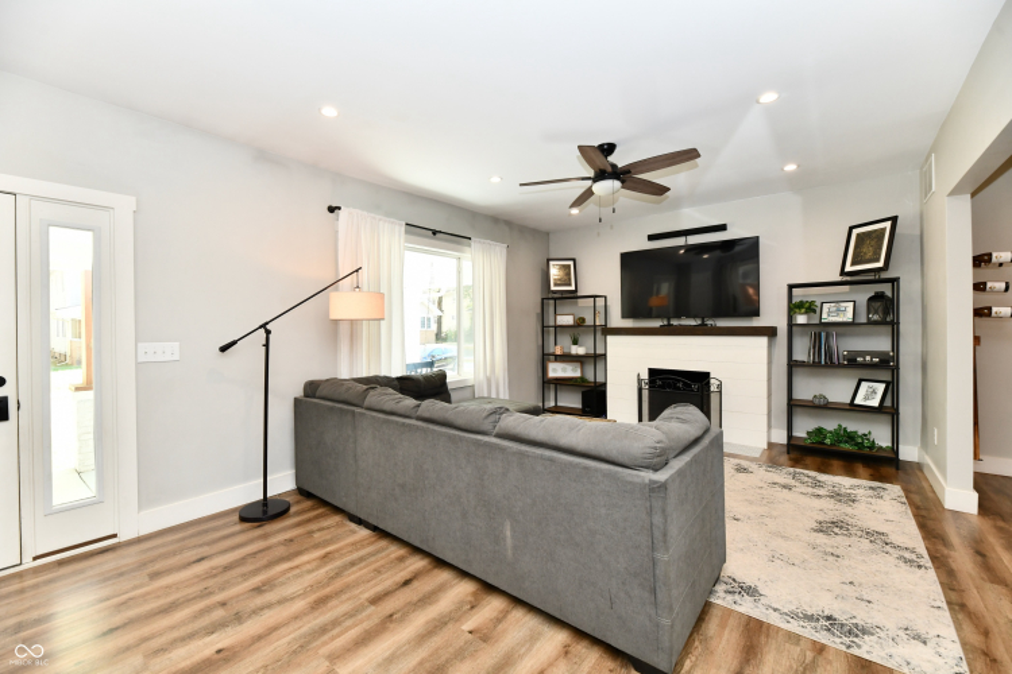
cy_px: 337
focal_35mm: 14
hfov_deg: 104.3
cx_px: 506
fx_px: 394
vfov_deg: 81.2
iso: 640
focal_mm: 14
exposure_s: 1/60
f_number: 6.3
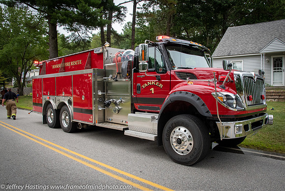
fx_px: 215
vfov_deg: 48.0
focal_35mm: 27
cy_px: 101
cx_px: 158
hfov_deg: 67.0
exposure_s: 1/1000
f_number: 5.6
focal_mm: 16
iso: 1000
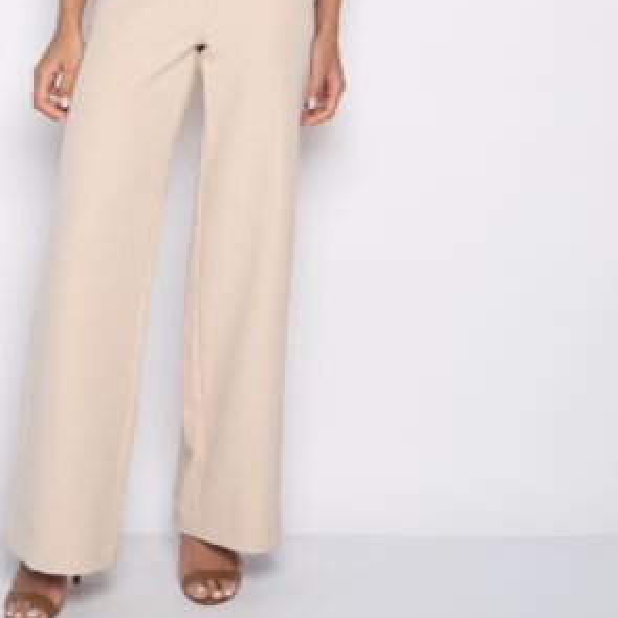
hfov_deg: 20.8
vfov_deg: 20.3
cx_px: 201
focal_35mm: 83
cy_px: 18
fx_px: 1676
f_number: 8
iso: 400
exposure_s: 1/125
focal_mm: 48
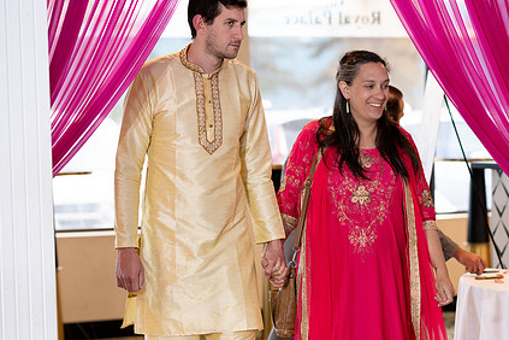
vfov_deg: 11.1
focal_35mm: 124
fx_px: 1753
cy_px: 200
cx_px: 322
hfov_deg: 16.5
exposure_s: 1/160
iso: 800
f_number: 2.2
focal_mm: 85
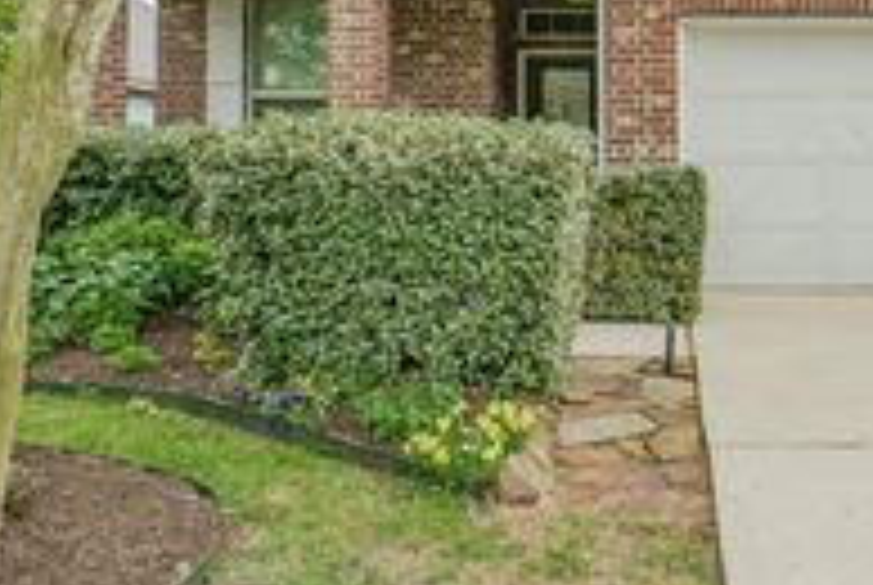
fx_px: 874
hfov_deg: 51.1
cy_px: 196
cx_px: 639
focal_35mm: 36
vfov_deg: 36.6
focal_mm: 14
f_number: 11
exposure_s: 1/320
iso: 500
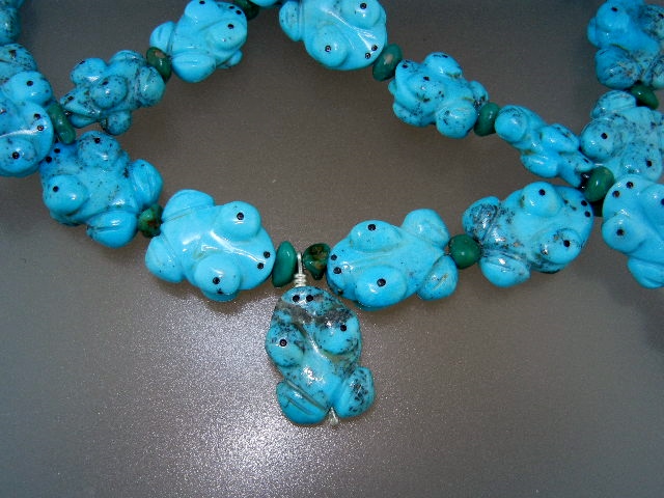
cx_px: 332
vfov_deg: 32.2
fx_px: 863
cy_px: 249
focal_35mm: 45
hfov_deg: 42.1
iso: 200
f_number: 3.8
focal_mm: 8.1
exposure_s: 1/30
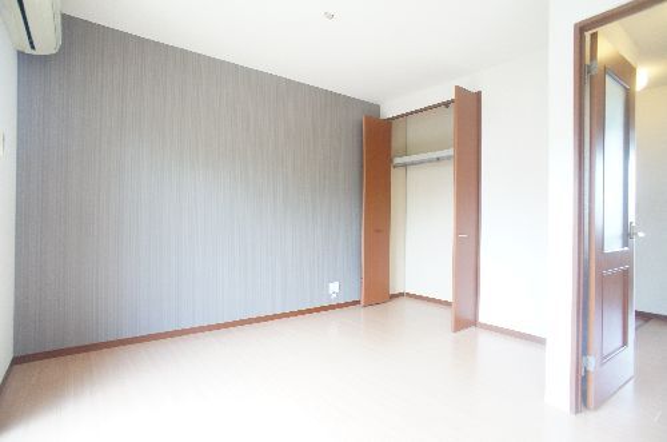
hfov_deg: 73.9
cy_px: 221
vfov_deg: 52.9
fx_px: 444
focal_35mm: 24
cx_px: 334
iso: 800
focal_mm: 16
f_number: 4
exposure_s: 1/60
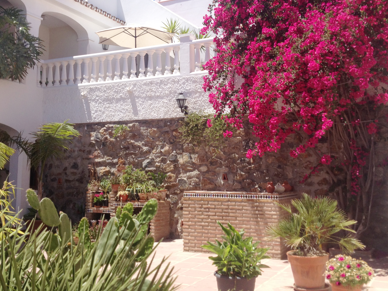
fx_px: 504
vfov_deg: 32.1
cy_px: 117
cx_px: 191
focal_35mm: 45
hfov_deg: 42.1
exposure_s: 1/1314
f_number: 2.4
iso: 50
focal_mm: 4.28
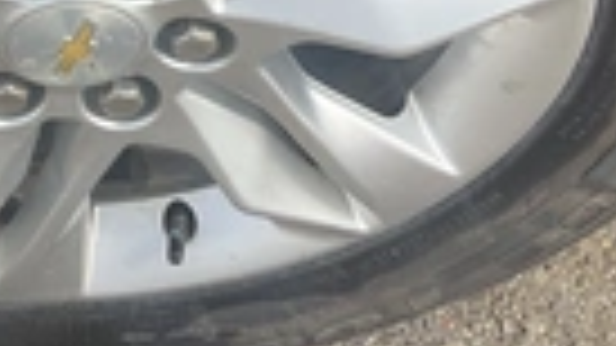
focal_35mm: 92
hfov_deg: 22.7
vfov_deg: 12.3
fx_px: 1502
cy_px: -229
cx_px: 81
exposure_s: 1/504
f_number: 1.8
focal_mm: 3
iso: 25
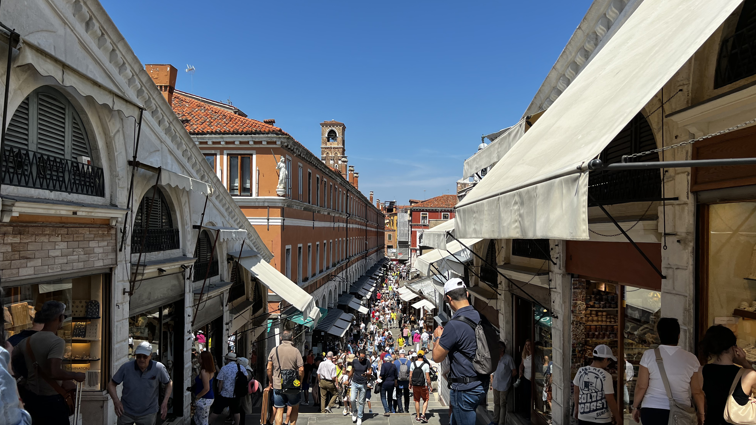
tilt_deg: -1.8
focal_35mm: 29
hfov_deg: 66.1
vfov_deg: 40.1
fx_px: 581
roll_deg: -0.5
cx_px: 376
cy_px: 244
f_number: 1.5
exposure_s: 1/3968
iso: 50
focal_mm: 5.7
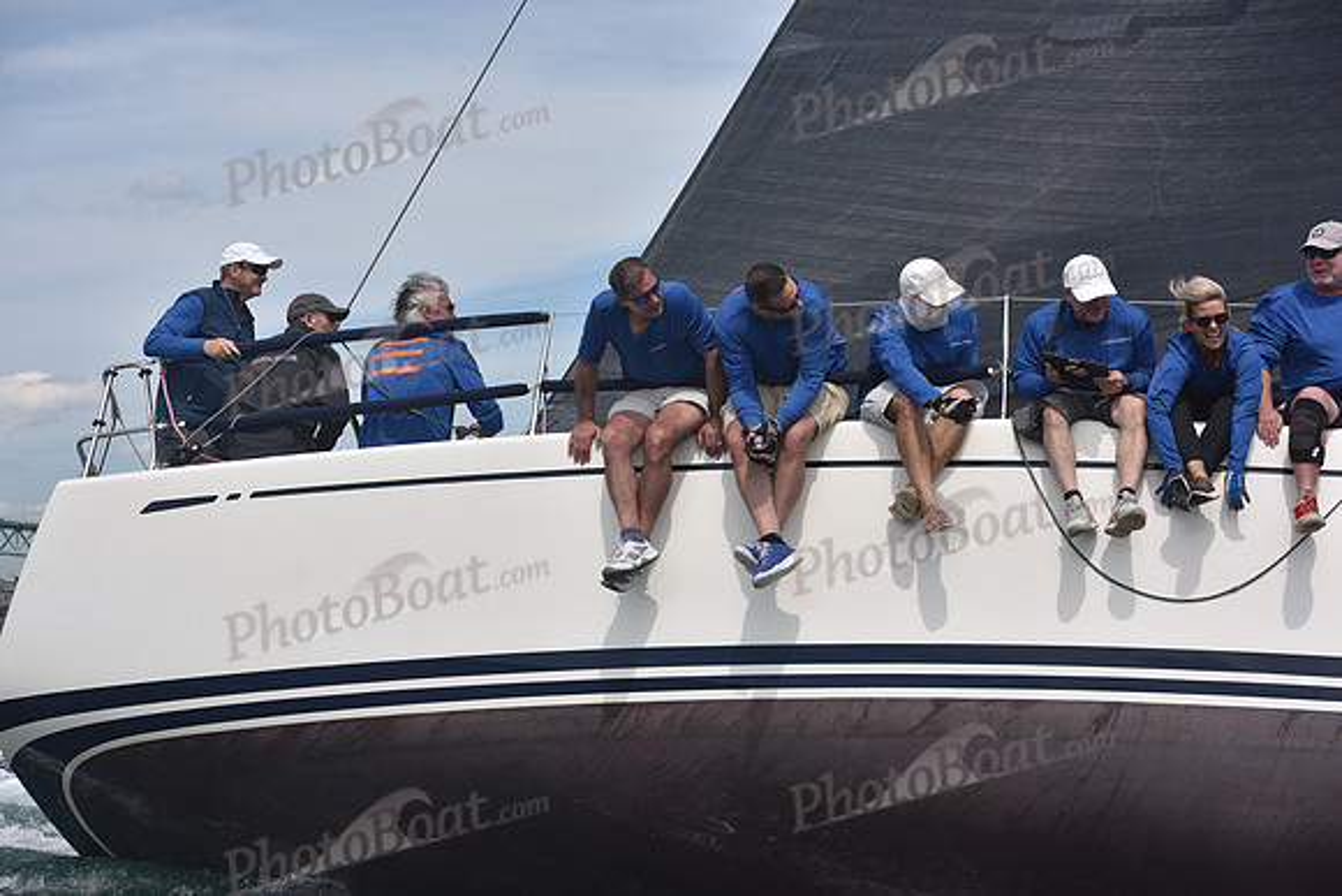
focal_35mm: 70
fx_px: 2610
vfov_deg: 19.5
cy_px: 448
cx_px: 671
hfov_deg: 28.8
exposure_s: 1/800
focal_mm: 70
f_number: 7.1
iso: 320
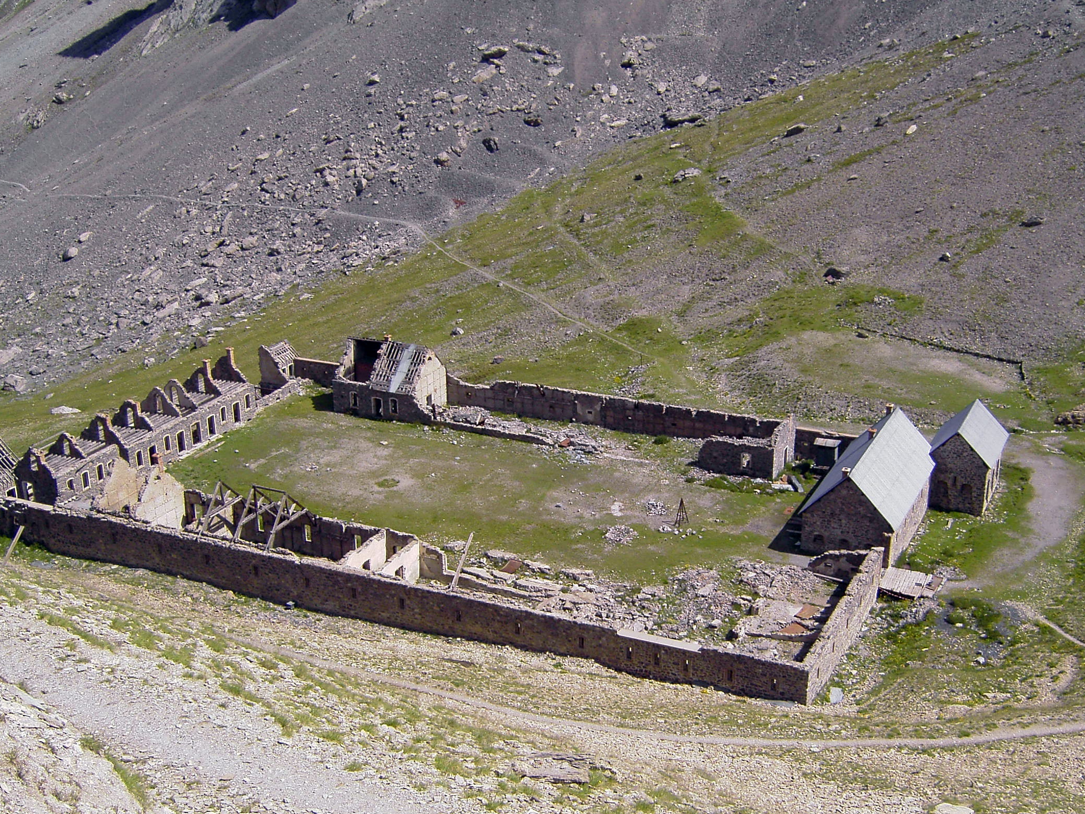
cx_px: 584
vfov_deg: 33.5
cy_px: 466
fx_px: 1348
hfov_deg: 43.8
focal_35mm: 43
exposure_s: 1/500
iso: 100
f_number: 6.7
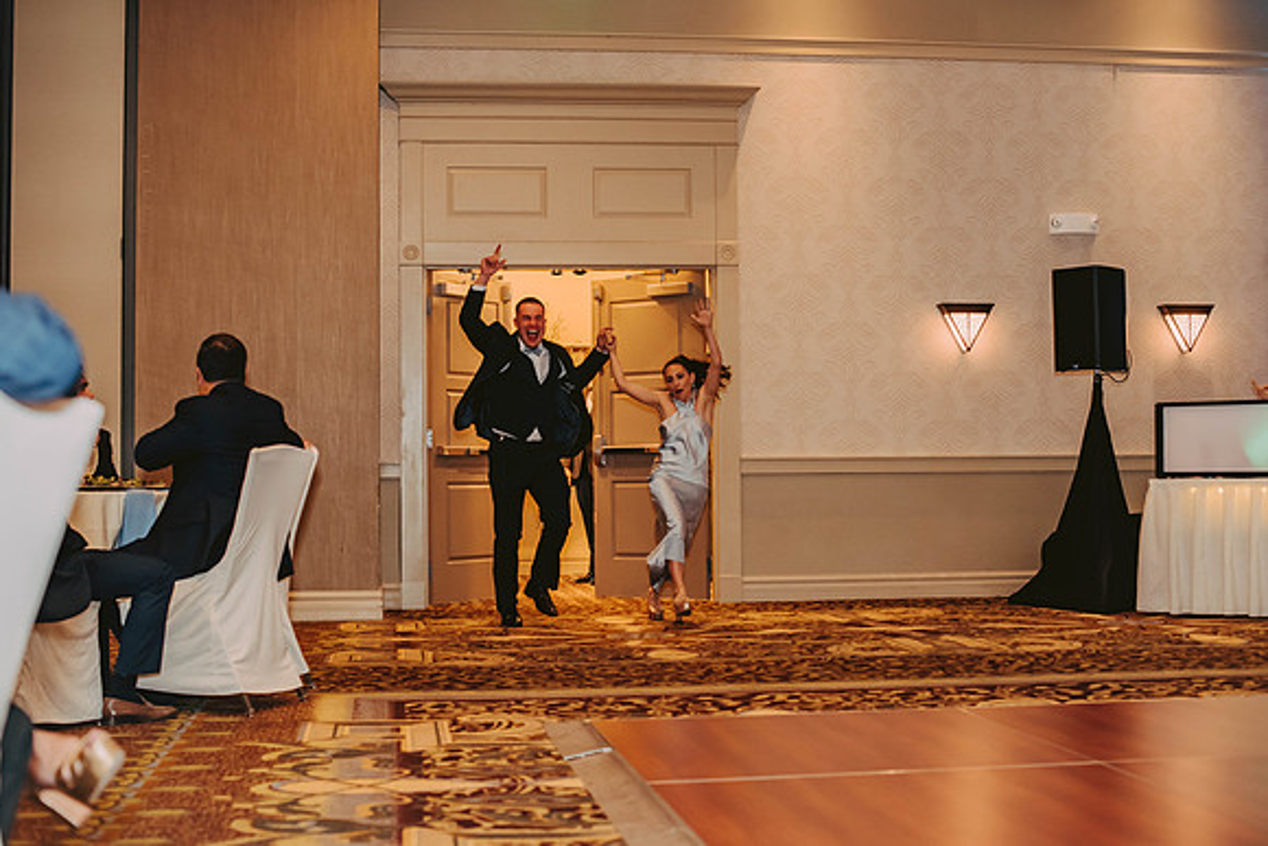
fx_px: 1807
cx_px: 634
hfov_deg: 38.7
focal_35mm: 51
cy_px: 423
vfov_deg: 26.4
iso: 800
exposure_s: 1/125
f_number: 2.5
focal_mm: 50
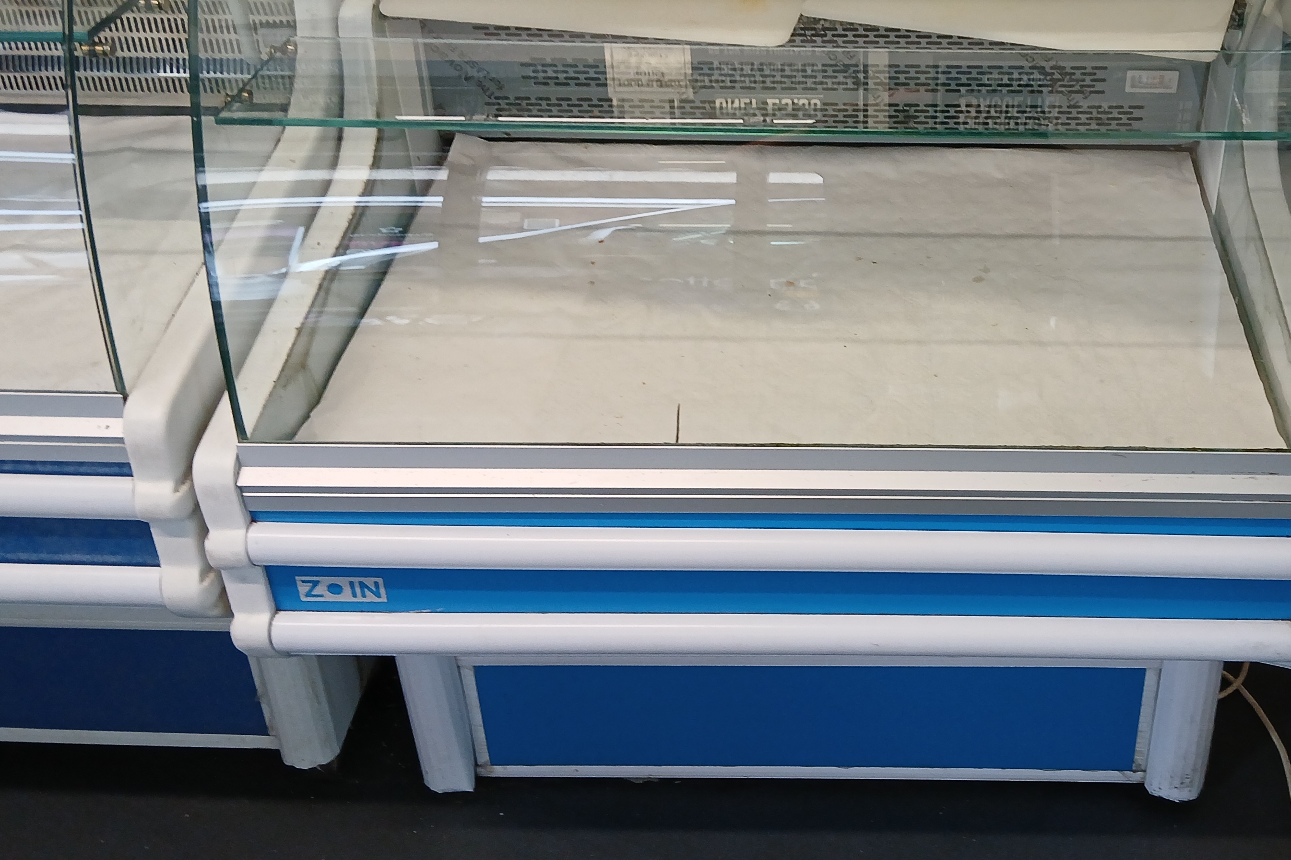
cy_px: 315
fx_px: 1470
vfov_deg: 32.5
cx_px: 886
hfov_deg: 46.5
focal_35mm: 41
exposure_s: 1/50
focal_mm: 3.98
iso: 100
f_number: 1.8
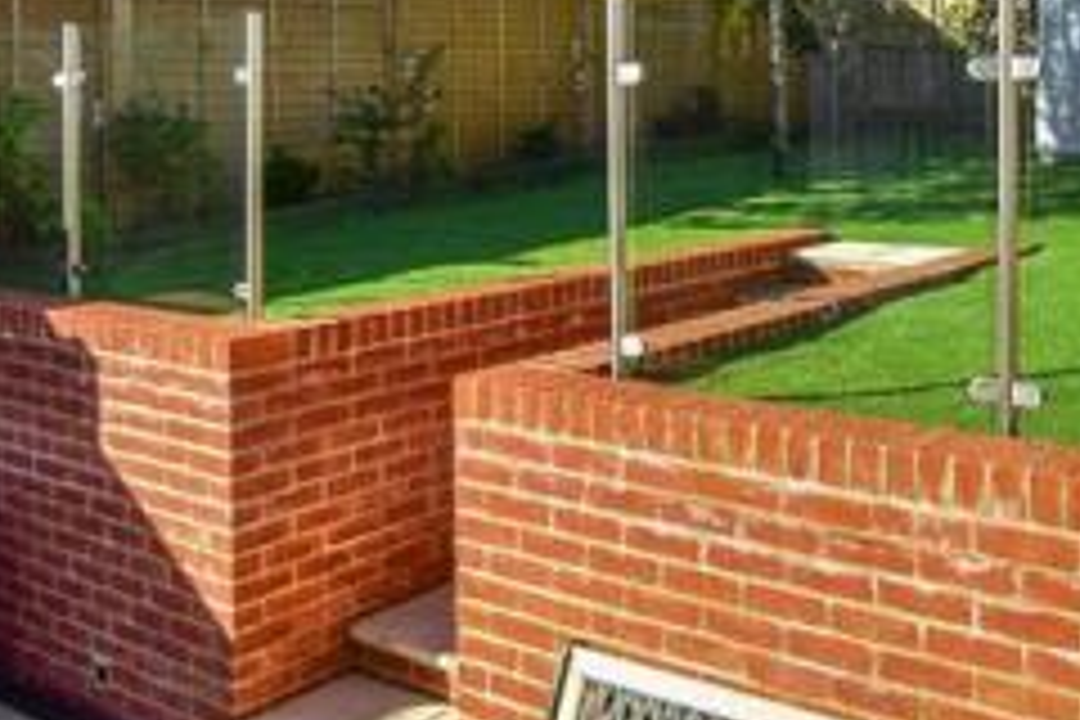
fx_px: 1230
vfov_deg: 31.4
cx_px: 806
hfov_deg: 45.8
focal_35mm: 41
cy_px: 97
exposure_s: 1/200
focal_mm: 10
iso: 200
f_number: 11
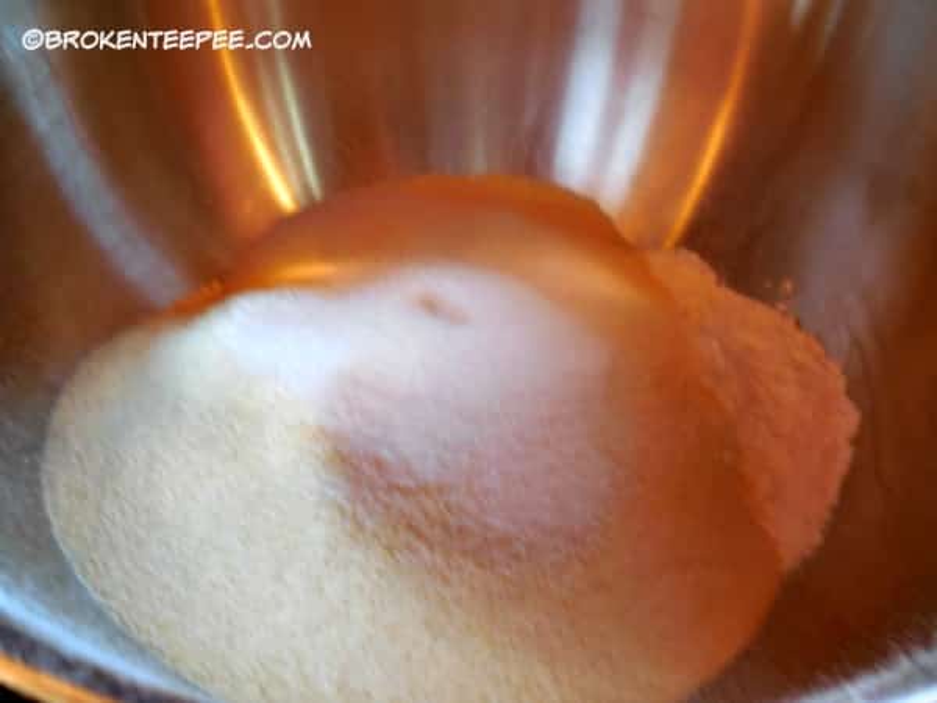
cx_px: 468
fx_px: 677
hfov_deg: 69.4
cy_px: 352
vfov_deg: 54.9
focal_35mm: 25
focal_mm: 4.5
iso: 320
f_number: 3.1
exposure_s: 1/30
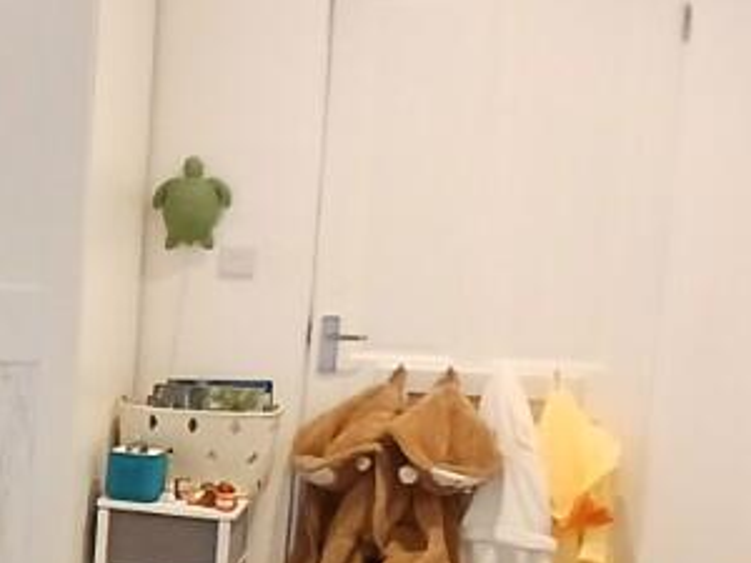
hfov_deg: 24.0
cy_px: 435
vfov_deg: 24.9
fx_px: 1258
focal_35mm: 58
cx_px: -448
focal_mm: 1.4
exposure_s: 1/25
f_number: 2.2
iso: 320
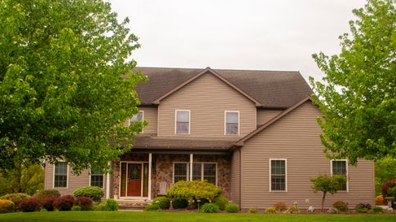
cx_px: 199
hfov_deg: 48.4
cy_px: 133
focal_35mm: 42
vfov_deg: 28.3
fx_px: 441
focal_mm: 26
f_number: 5.6
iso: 250
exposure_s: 1/400
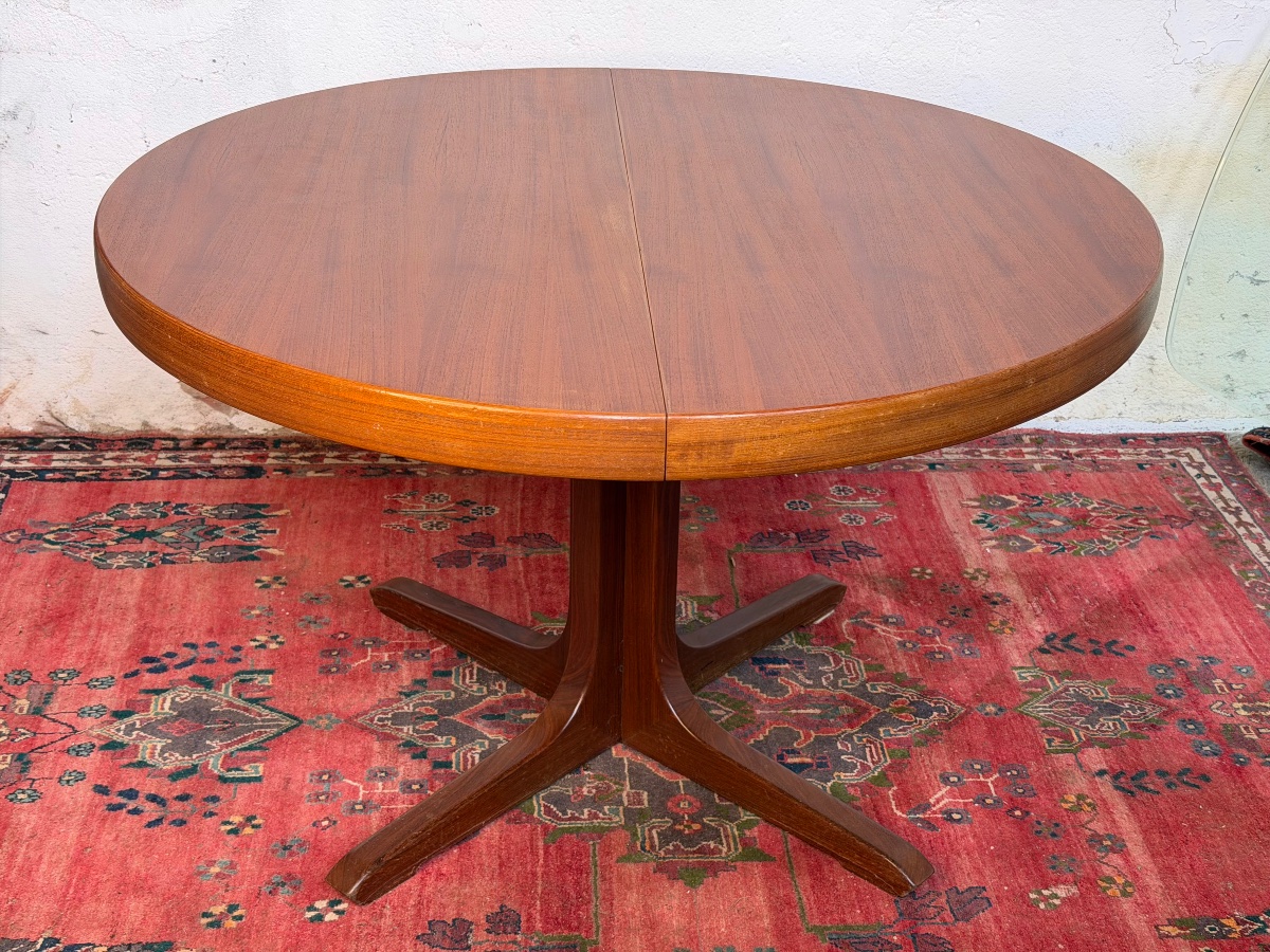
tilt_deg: -25.5
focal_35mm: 48
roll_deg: -2.2
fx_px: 1761
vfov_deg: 30.3
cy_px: 476
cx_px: 635
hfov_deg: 39.7
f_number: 1.78
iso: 100
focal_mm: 6.76
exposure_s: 1/100
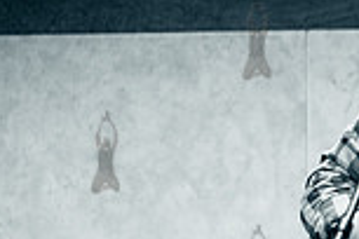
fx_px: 4228
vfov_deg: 3.2
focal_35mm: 424
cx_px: 558
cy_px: 151
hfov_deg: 4.8
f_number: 2.8
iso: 3200
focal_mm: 112
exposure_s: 1/200
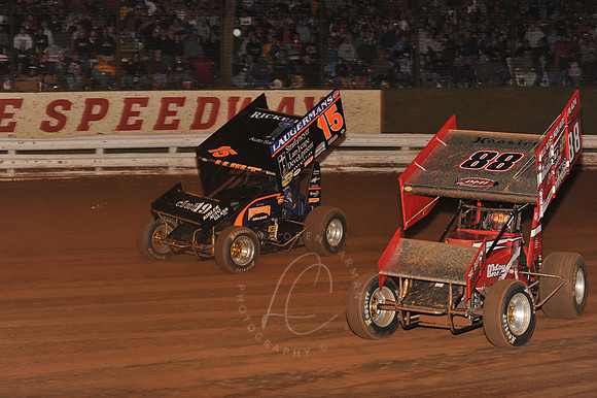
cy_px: 199
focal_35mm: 80
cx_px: 298
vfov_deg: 17.0
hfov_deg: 25.4
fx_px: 1326
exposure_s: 1/320
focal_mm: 80
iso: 1250
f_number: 6.3
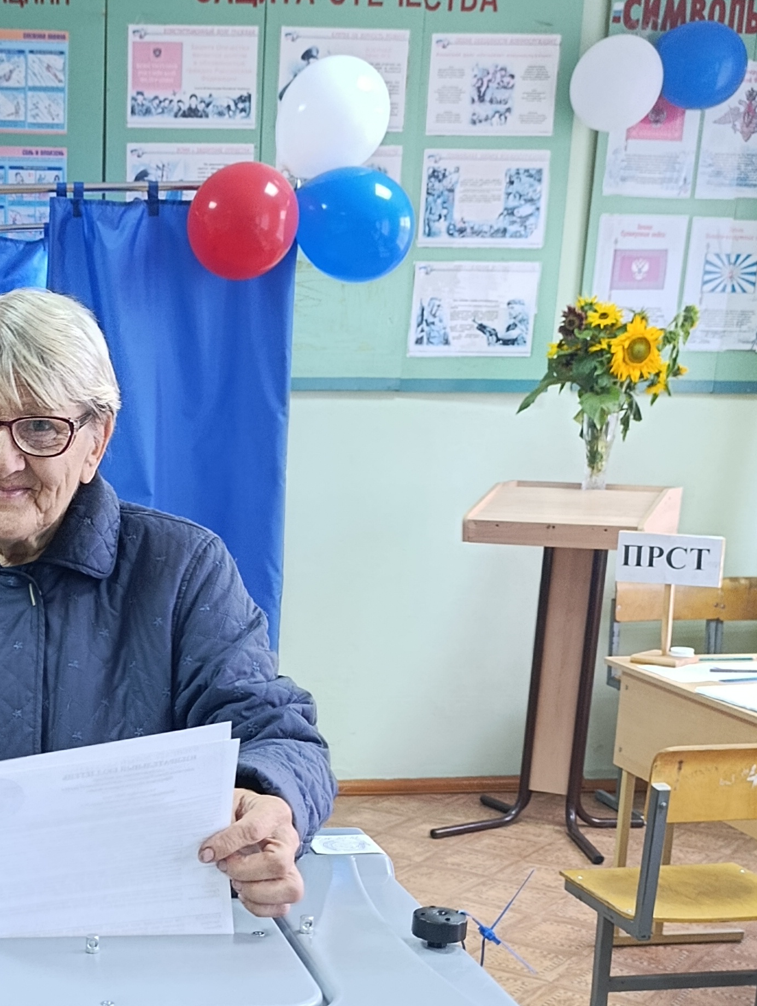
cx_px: 44
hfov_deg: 27.4
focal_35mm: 51
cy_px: 837
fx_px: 1484
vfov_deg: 35.9
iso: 913
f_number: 1.65
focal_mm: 6.11
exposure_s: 1/50
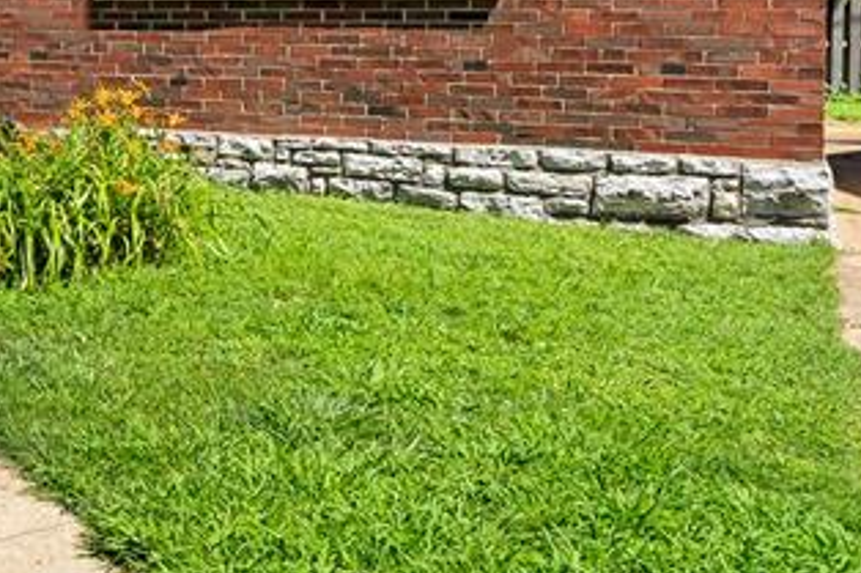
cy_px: 42
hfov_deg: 24.5
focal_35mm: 62
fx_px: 1482
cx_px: -455
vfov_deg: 21.3
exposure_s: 1/15
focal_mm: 19
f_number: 8
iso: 100
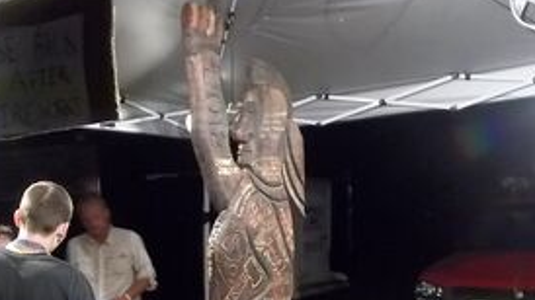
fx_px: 610
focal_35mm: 43
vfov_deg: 26.8
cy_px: 267
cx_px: 240
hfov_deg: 47.3
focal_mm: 4.9
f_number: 3.5
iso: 400
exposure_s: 1/8
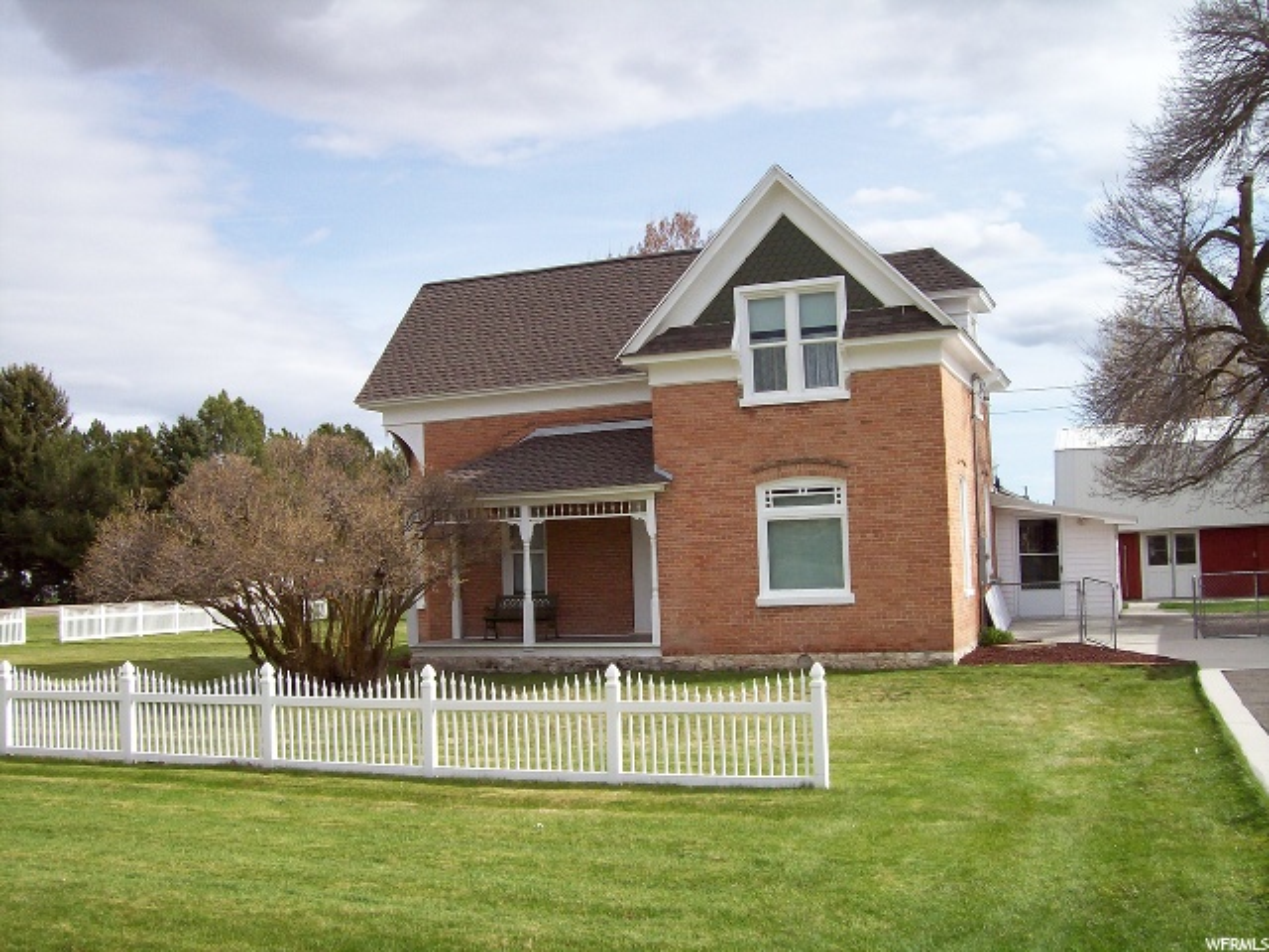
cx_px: 634
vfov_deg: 39.7
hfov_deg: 51.4
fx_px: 1320
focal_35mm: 36
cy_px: 476
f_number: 4.8
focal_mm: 6
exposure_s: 1/576
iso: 80
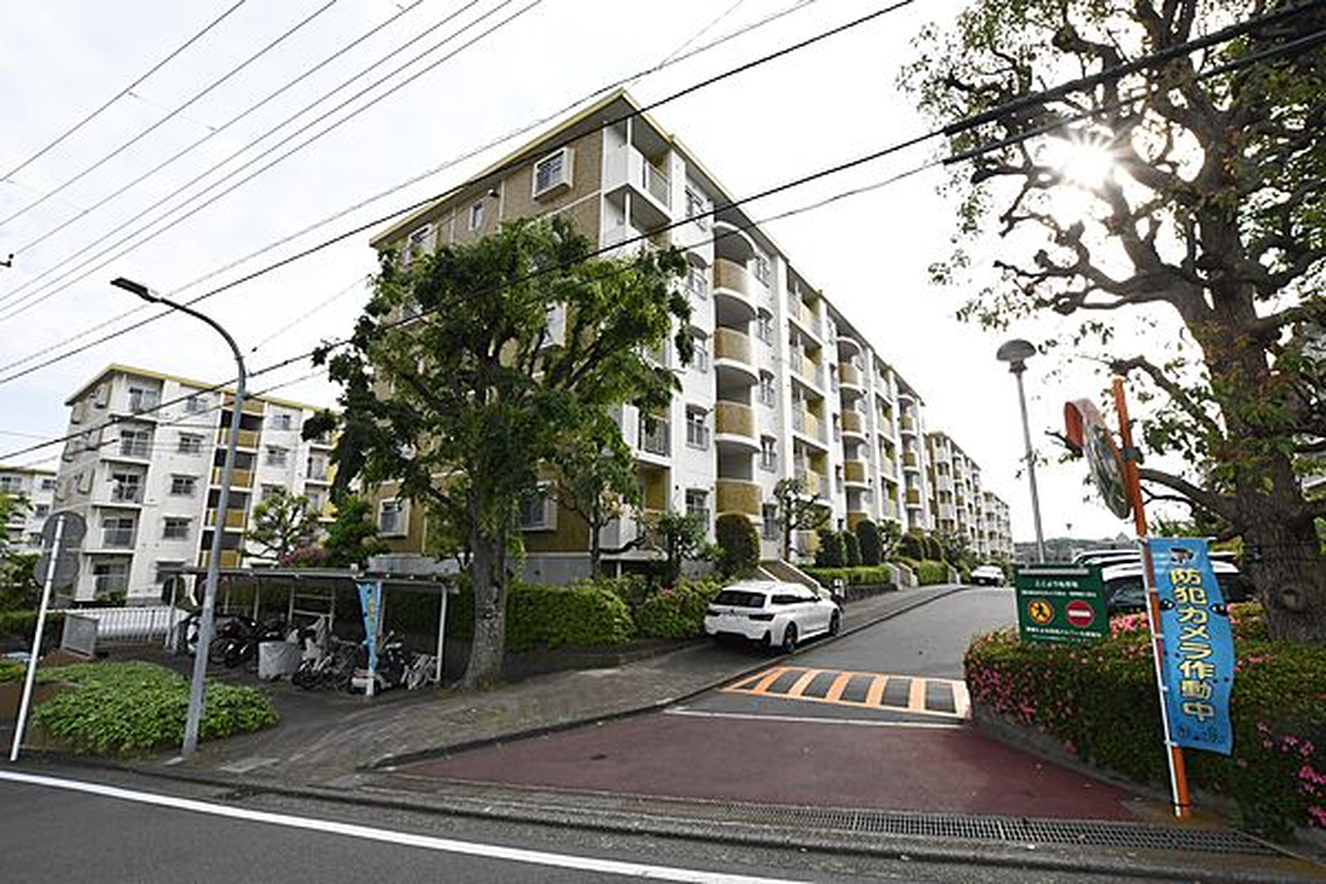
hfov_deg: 100.4
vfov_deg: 77.3
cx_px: 663
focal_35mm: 15
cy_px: 442
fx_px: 552
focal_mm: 10
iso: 1600
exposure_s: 1/500
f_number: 11
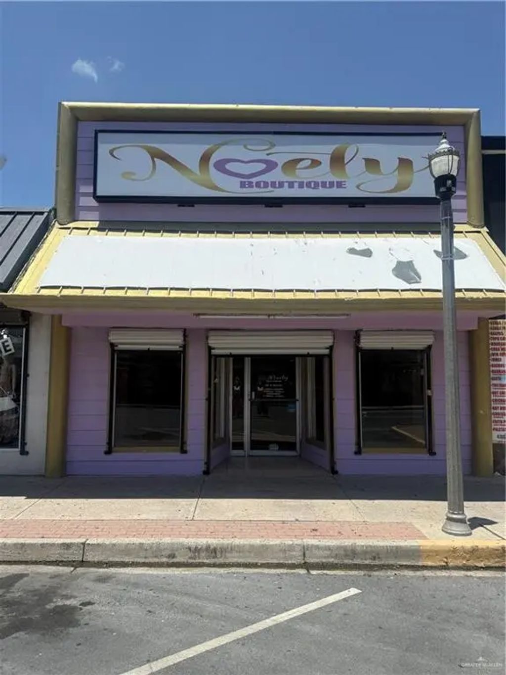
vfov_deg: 71.6
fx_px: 468
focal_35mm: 24
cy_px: 338
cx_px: 253
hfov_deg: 56.8
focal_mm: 6.76
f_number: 1.78
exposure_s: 1/7353
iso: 80
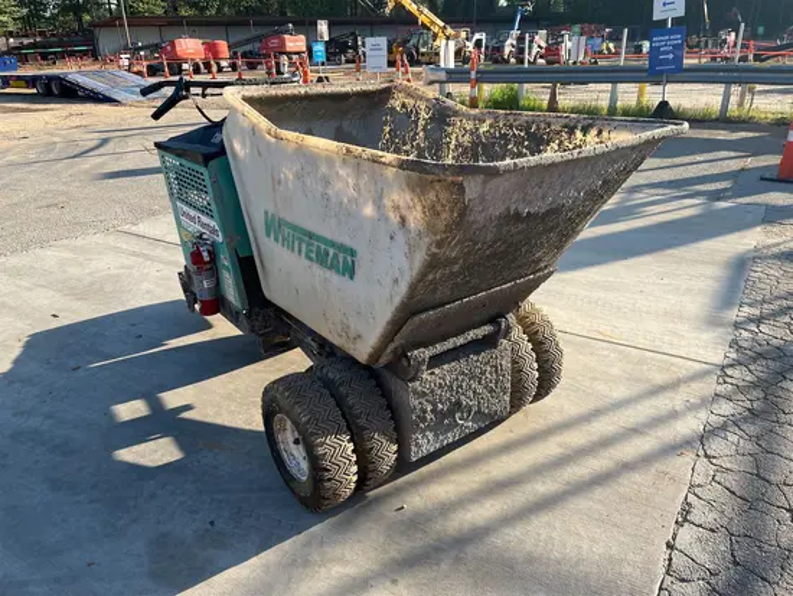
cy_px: 298
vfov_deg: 53.1
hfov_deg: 67.3
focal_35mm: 26
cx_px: 396
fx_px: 596
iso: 50
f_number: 1.6
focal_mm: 5.1
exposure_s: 1/983
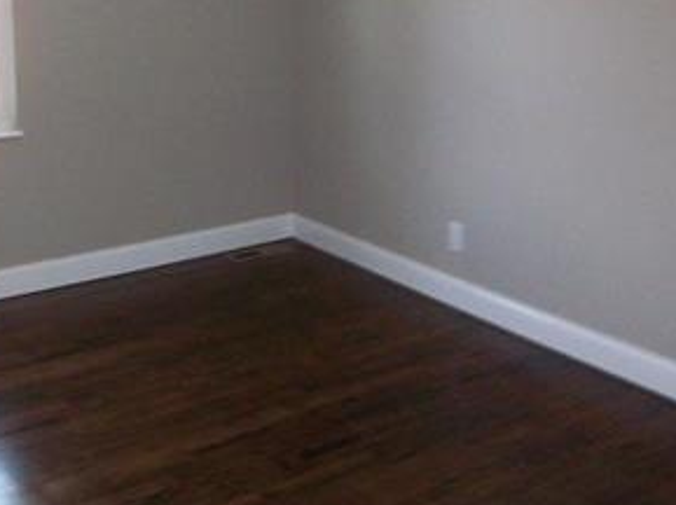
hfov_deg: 37.5
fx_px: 995
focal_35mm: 51
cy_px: 19
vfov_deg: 27.1
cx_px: 304
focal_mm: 3.8
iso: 125
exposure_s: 1/30
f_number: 2.8
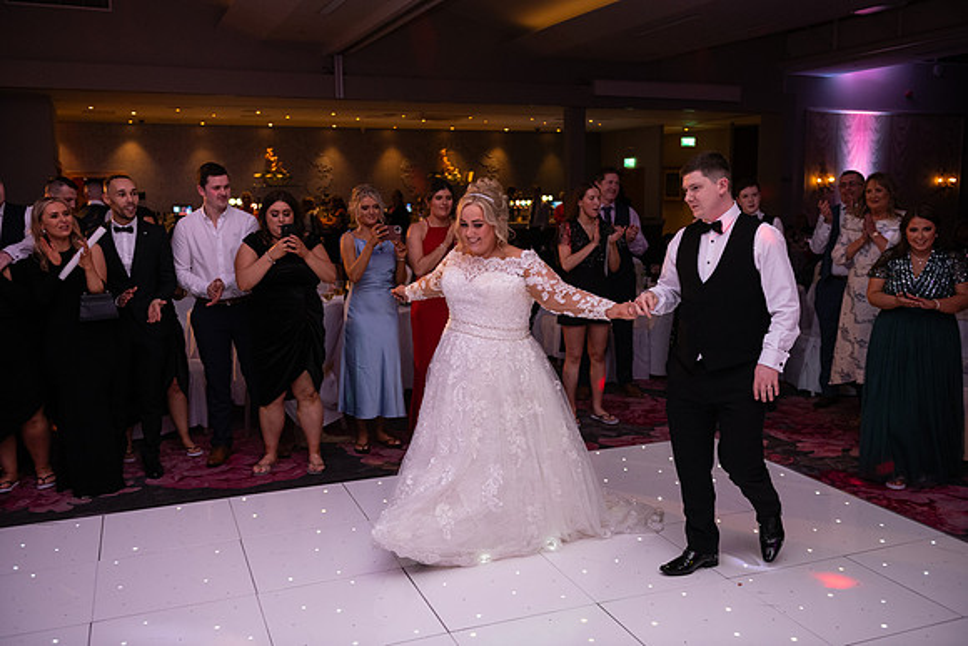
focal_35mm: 32
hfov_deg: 58.7
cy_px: 323
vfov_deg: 41.1
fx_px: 861
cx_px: 484
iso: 1250
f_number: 3.5
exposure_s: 1/160
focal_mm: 32
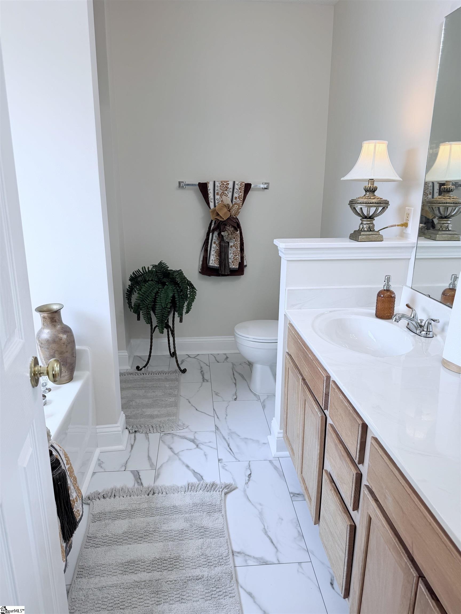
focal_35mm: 24
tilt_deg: -16.0
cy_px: 307
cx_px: 230
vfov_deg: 71.6
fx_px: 426
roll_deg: -0.3
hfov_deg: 56.8
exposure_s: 1/246
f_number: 1.78
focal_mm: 6.76
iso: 64
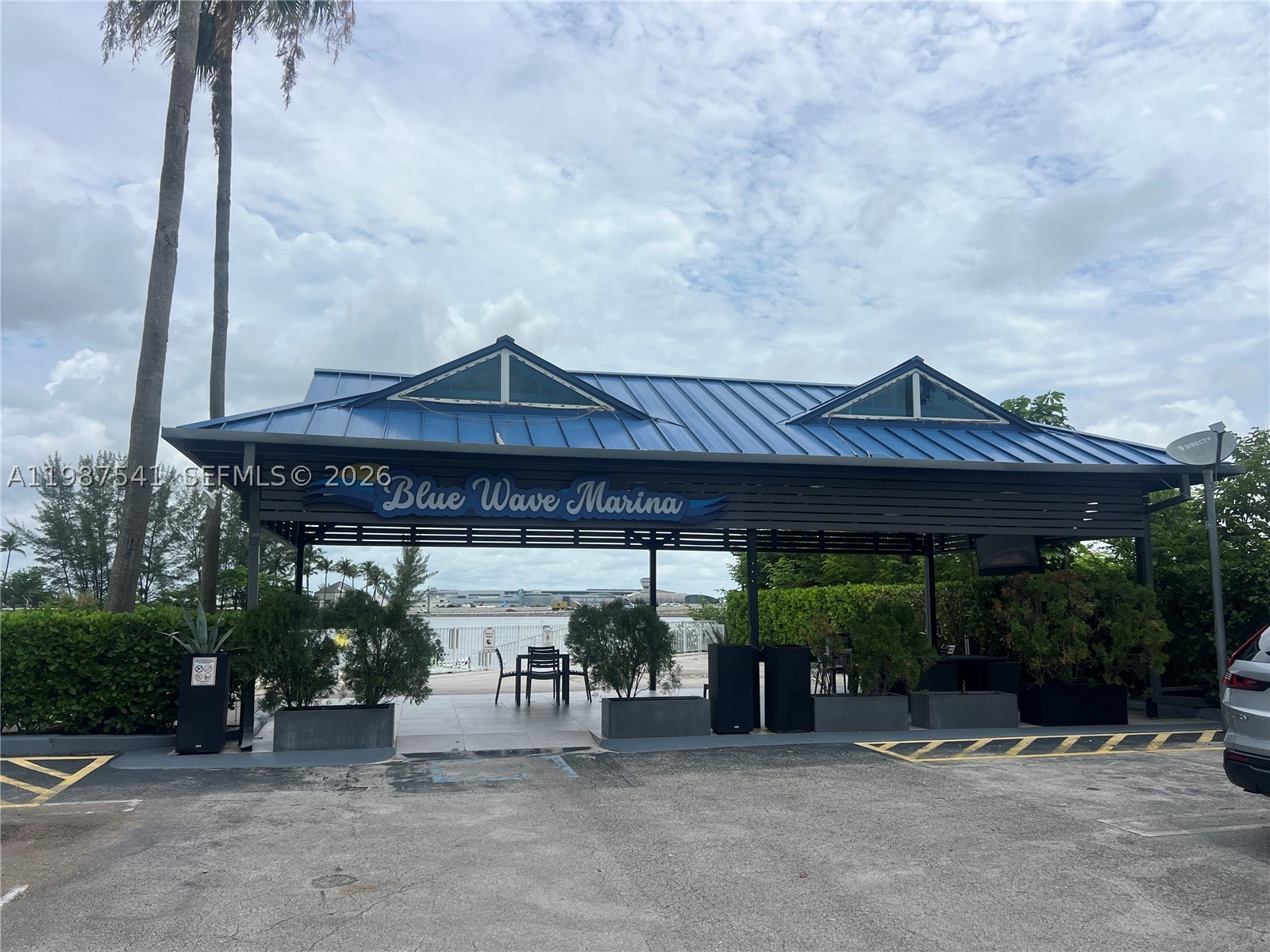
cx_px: 635
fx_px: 954
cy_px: 476
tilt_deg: +5.0
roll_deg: +0.2
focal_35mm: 26
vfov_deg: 53.1
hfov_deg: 67.3
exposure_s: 1/10309
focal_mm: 5.7
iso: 50
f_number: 1.5
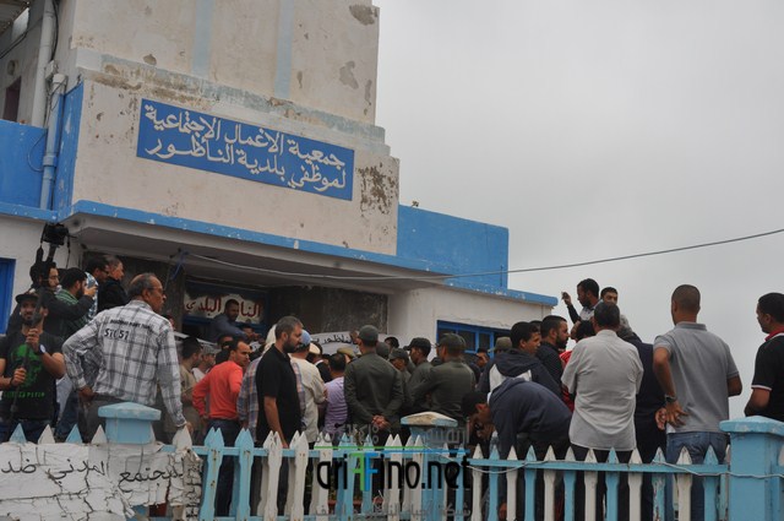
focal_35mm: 42
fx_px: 913
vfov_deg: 31.8
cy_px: 260
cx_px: 392
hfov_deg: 46.5
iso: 200
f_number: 11
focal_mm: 28
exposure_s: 1/200
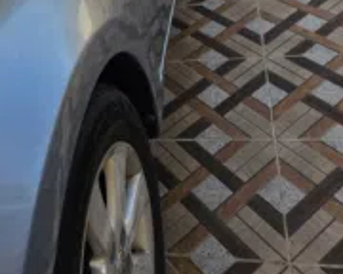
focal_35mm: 50
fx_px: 508
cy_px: -86
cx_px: 72
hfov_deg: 36.2
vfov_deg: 25.8
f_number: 1.7
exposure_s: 1/333
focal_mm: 6.3
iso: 10
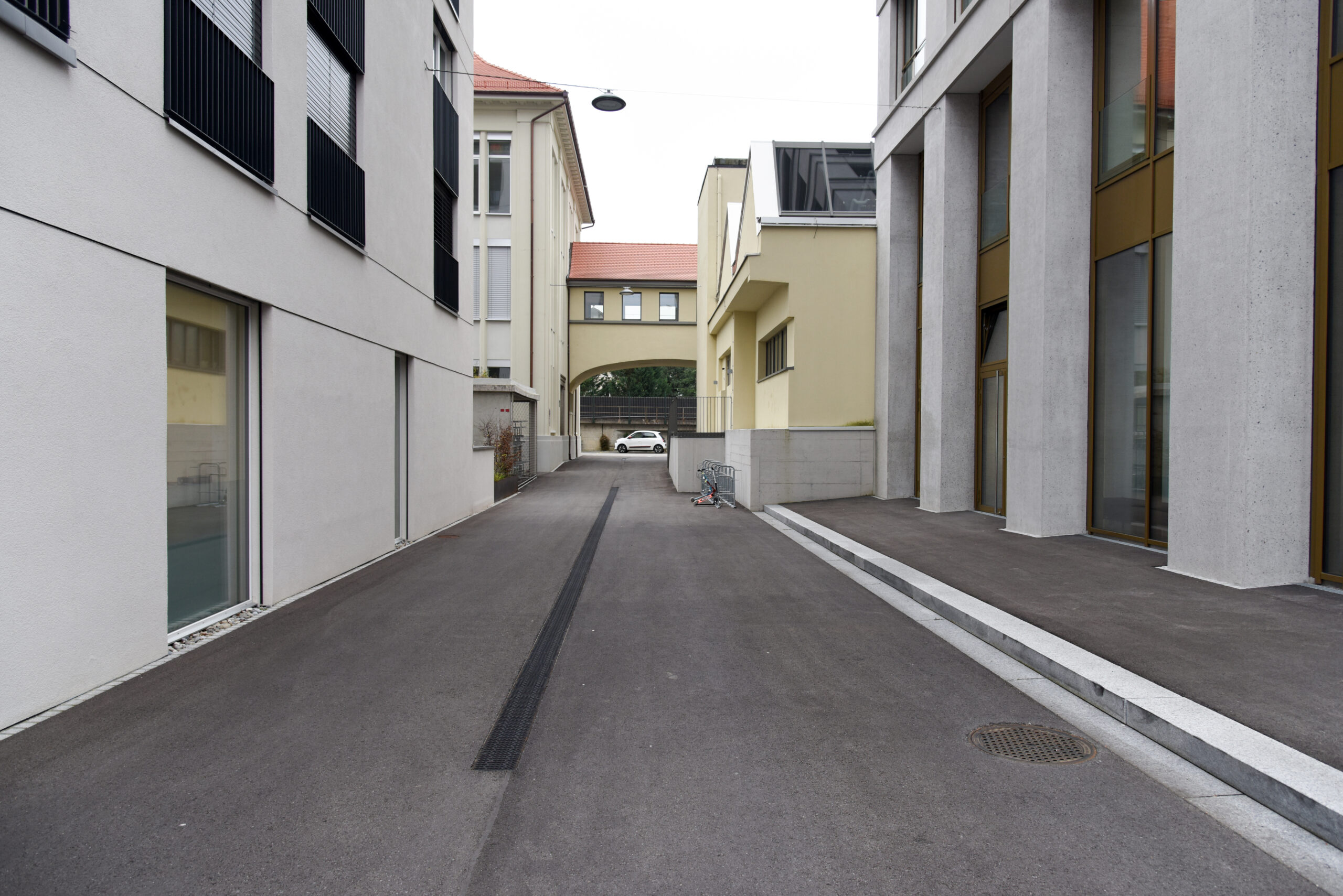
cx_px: 672
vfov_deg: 53.2
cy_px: 448
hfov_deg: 73.7
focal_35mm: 24
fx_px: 896
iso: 400
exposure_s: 1/160
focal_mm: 24
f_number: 6.3
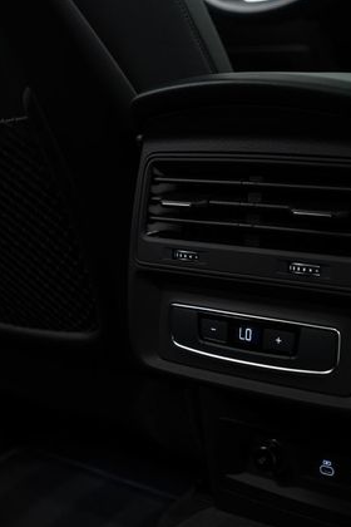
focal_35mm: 64
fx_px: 936
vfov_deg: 31.4
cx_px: 209
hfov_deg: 21.2
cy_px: 265
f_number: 3.2
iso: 800
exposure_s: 1/50
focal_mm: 28
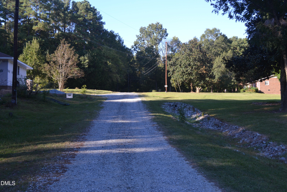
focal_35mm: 39
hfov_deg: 49.6
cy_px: 96
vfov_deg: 34.2
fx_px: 311
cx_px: 144
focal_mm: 26
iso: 140
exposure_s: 1/125
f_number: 5.6
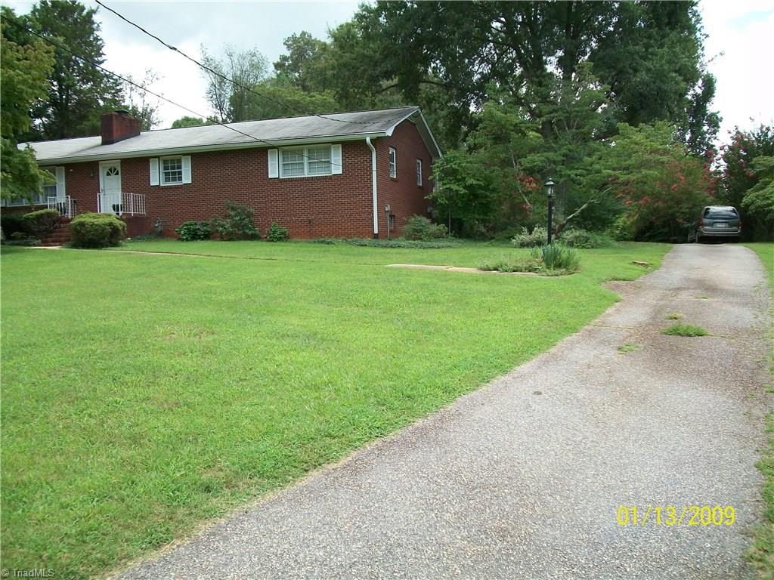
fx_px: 716
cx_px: 387
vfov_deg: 44.2
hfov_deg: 56.8
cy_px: 290
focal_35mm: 32
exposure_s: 1/400
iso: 80
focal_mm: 5.7
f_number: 2.9
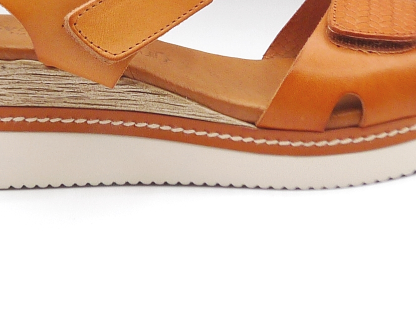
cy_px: 47
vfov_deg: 15.6
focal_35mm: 94
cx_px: 187
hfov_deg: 20.9
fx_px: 1130
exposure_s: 1/125
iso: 100
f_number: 4
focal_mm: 4.8
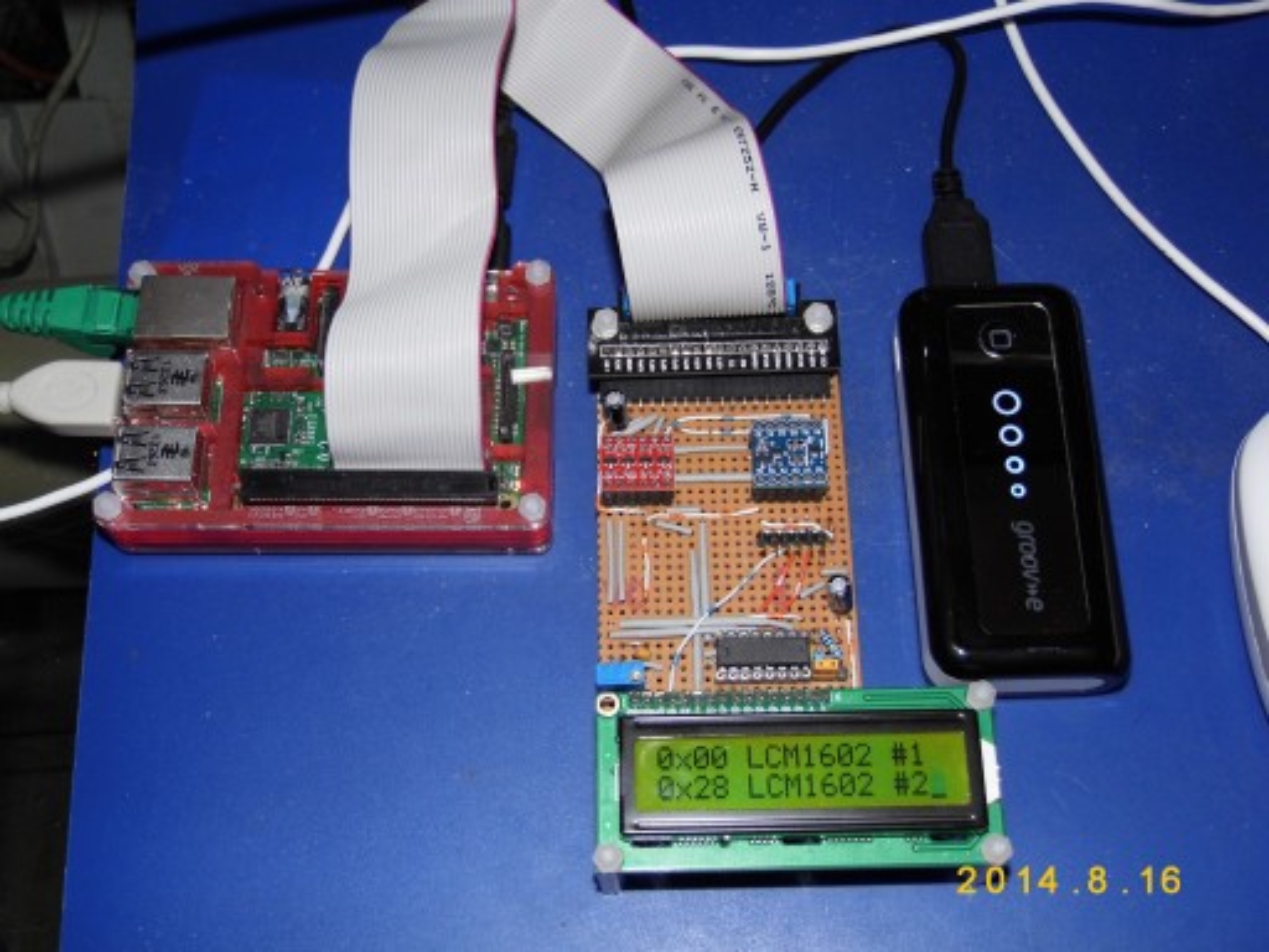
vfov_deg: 34.3
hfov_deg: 44.8
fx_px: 1540
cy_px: 476
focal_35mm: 42
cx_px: 634
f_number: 3.3
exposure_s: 1/60
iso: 100
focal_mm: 7.6
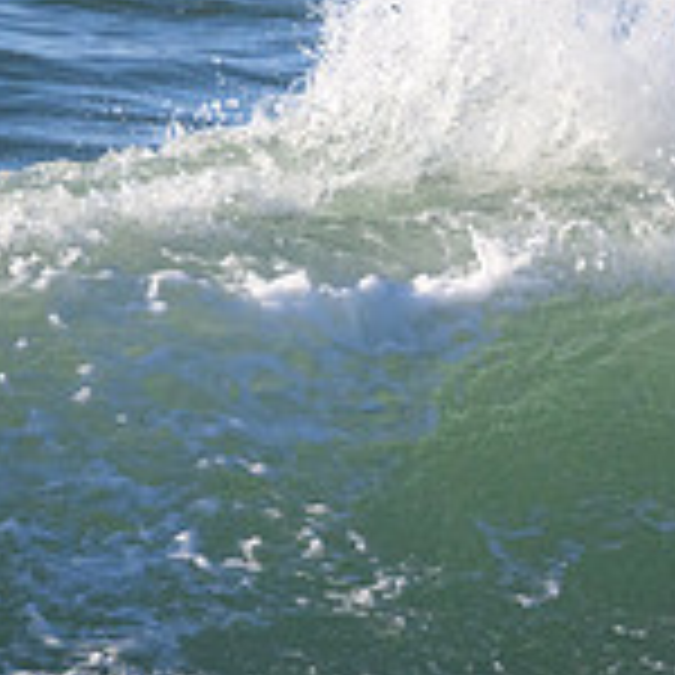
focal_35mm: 1741
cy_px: 200
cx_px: 1242
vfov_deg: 1.0
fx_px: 38409
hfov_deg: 1.0
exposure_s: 1/2000
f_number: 11
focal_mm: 530
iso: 2000
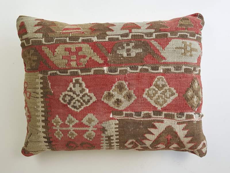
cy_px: 86
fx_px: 173
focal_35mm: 26
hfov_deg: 67.3
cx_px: 115
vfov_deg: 53.1
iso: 64
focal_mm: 4.2
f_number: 1.7
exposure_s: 1/50
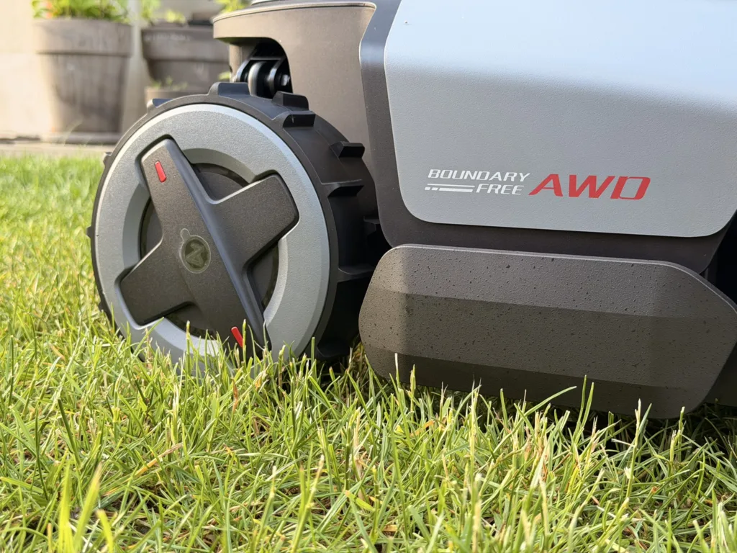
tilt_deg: -9.3
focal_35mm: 48
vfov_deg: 30.3
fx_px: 1022
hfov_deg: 39.7
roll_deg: +0.8
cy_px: 276
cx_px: 368
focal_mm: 6.76
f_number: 1.78
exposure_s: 1/121
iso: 80
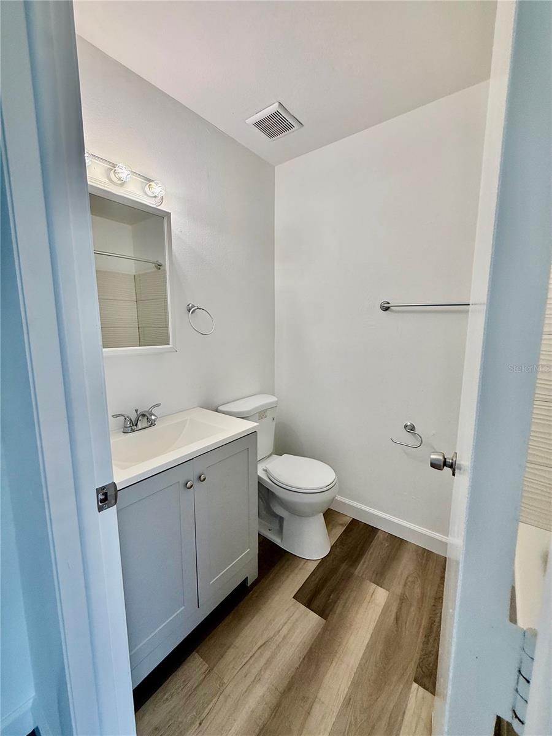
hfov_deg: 85.7
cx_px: 276
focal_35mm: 14
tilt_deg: -8.5
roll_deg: +0.5
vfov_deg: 102.1
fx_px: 298
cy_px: 368
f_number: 2.2
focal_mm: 2.22
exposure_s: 1/120
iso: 80
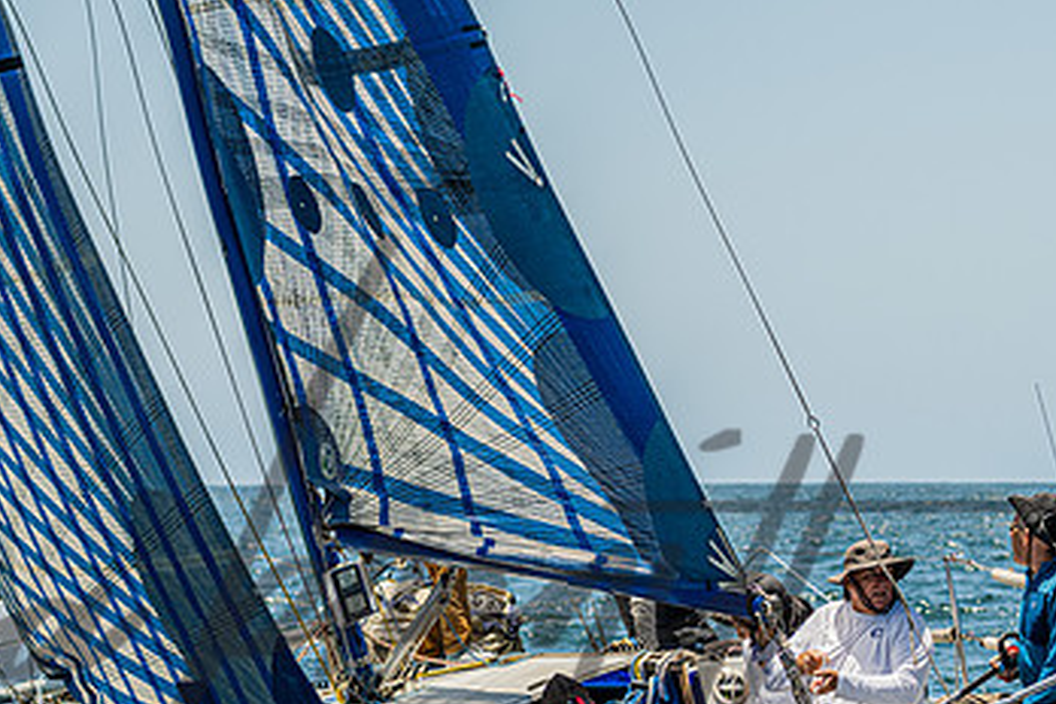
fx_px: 5485
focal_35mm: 187
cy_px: 646
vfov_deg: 7.3
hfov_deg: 11.0
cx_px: 530
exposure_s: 1/1000
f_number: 5.6
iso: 320
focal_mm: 100
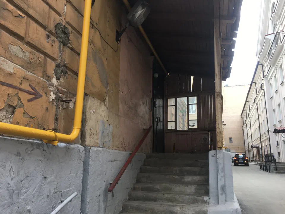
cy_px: 107
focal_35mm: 29
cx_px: 142
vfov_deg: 48.2
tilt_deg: +14.5
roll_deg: +0.1
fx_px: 239
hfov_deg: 61.7
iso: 25
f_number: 2.2
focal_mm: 4.15
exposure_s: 1/100
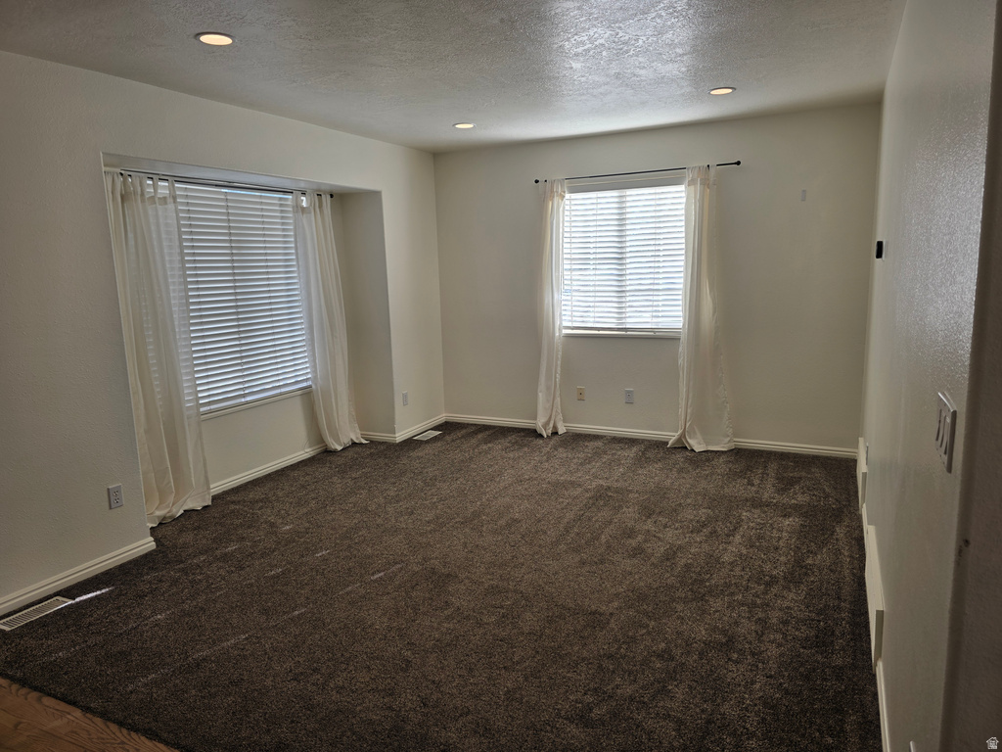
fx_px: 666
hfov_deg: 73.9
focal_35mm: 23
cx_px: 501
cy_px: 376
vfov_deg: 58.9
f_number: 1.7
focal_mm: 6.3
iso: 16
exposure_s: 1/120
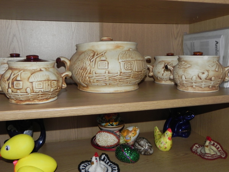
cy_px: 86
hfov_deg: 55.4
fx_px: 218
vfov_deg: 42.9
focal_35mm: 33
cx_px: 114
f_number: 2.8
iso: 200
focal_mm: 5.9
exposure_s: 1/30
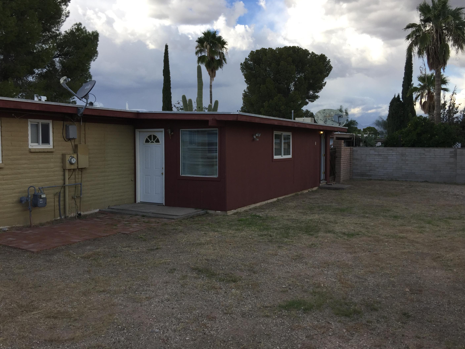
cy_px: 170
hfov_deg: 58.3
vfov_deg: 45.4
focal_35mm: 31
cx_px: 235
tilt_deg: -1.8
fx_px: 416
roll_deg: +0.4
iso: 32
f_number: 2.2
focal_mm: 4.15
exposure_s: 1/732
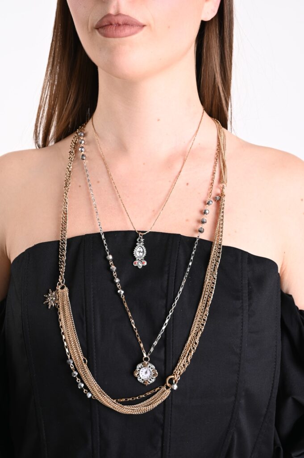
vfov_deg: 36.3
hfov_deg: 24.6
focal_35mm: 55
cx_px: 152
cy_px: 229
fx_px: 698
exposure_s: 1/125
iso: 125
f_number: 9
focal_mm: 55
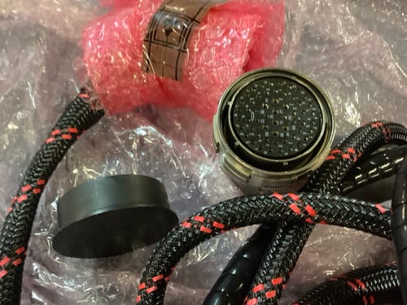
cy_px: 152
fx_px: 364
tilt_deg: -57.1
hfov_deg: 58.4
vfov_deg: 45.4
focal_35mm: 31
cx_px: 204
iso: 500
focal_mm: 3.3
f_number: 2.4
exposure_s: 1/25
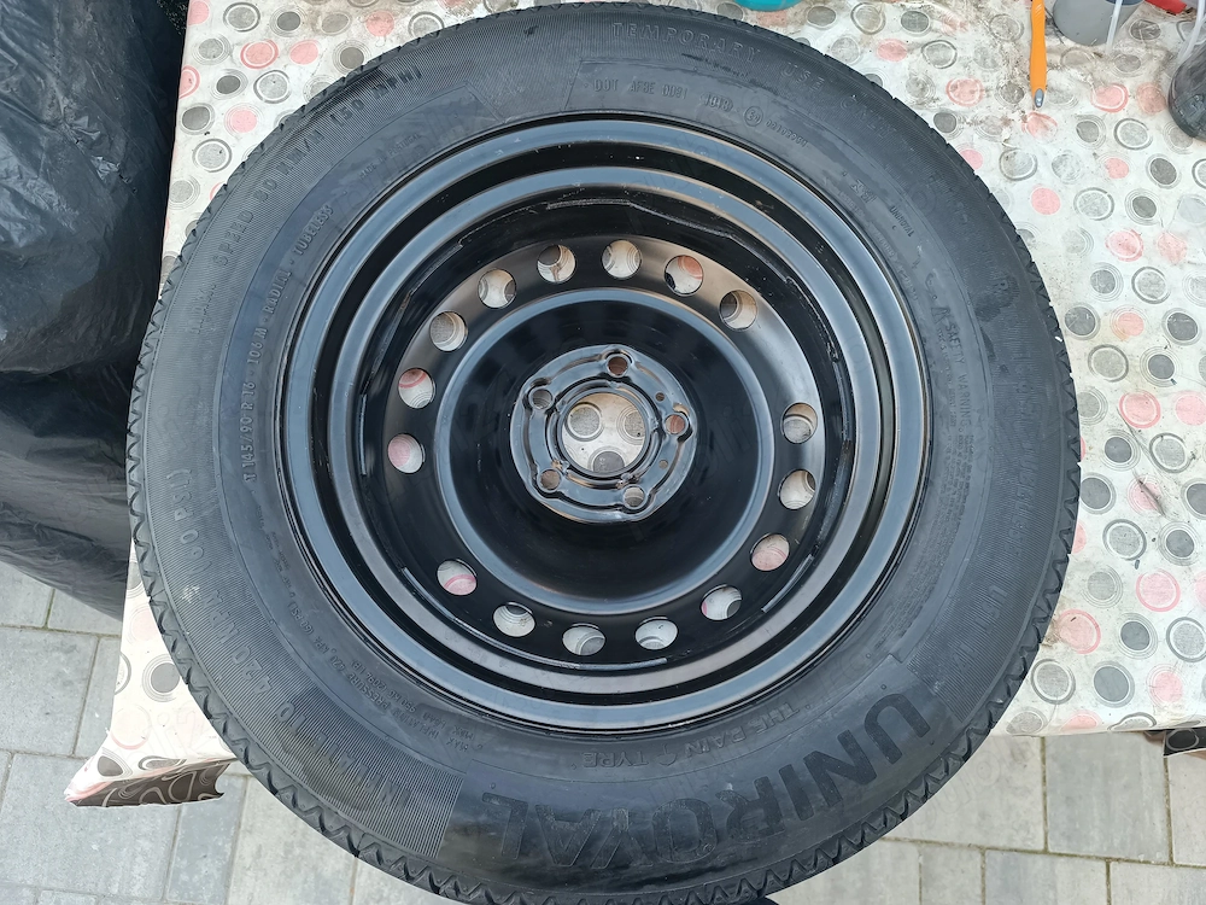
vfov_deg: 56.8
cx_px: 603
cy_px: 452
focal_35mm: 24
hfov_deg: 71.6
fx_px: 836
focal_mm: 6.14
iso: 460
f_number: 1.65
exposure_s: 1/100
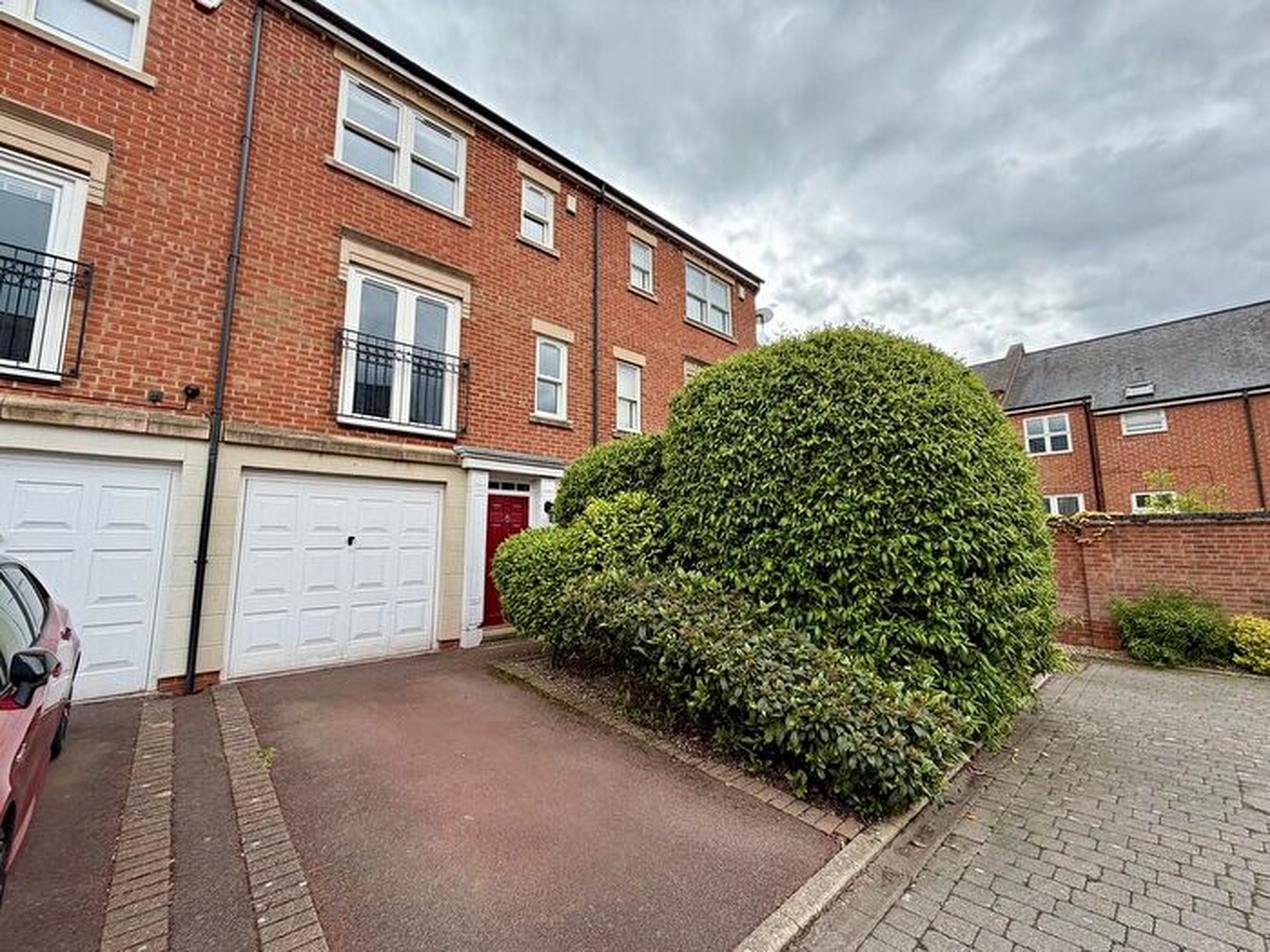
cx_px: 635
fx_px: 514
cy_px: 476
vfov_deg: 85.7
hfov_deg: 102.1
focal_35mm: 14
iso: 40
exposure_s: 1/717
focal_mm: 2.22
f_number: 2.2
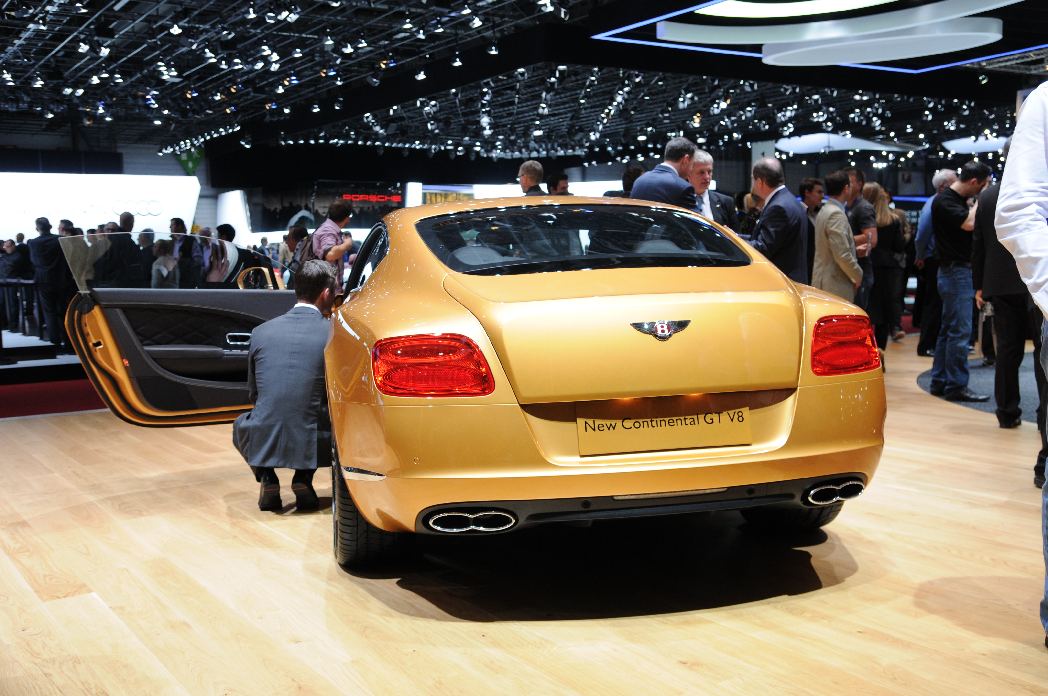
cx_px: 524
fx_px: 1134
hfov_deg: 49.6
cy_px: 348
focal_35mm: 39
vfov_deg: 34.1
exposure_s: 1/125
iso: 400
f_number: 5.6
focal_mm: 26
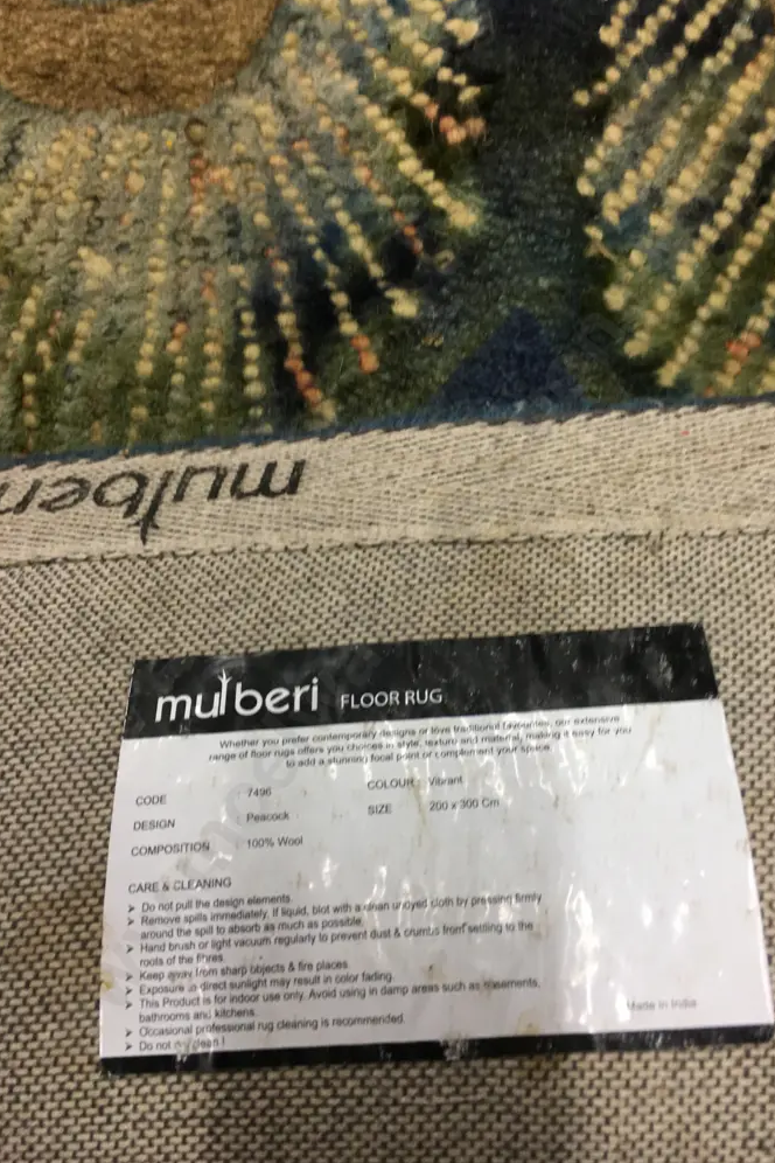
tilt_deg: -83.8
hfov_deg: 42.3
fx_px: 1001
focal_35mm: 31
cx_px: 414
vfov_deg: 60.3
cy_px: 580
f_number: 2.2
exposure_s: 1/33
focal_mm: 4.15
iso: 50
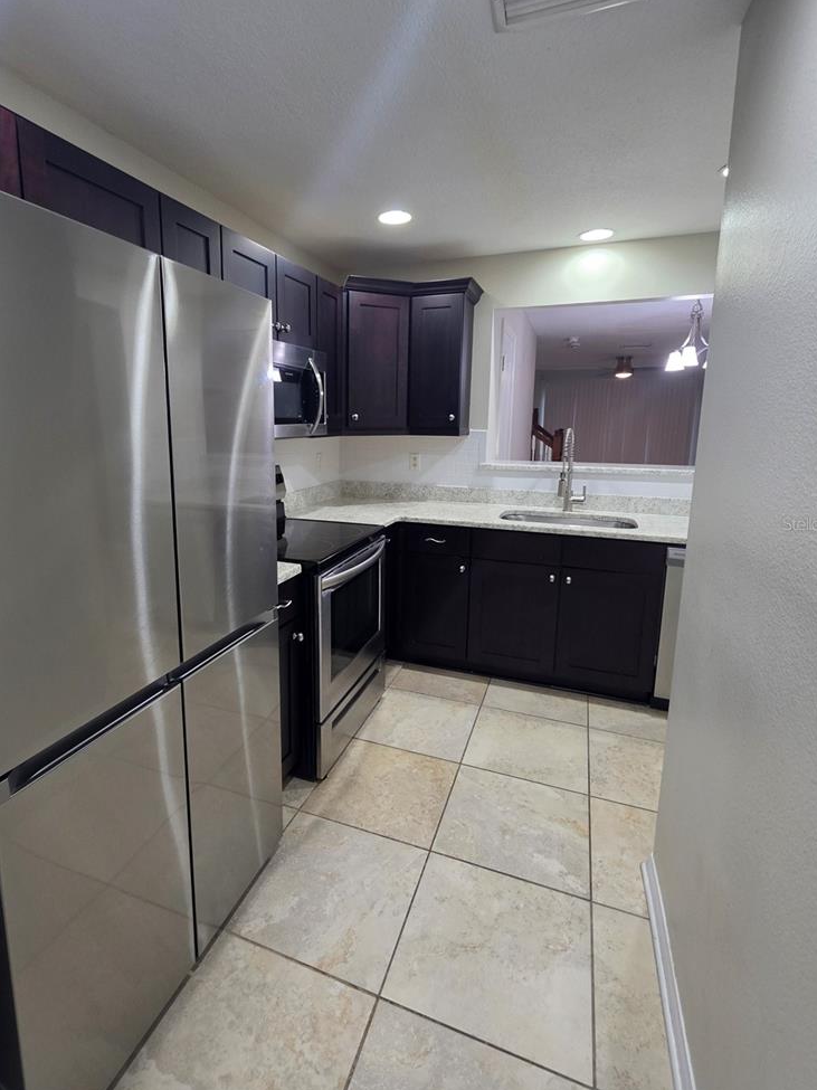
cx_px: 359
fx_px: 504
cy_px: 523
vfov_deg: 94.5
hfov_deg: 77.8
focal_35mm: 16
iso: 250
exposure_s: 1/60
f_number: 1.9
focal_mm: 2.2
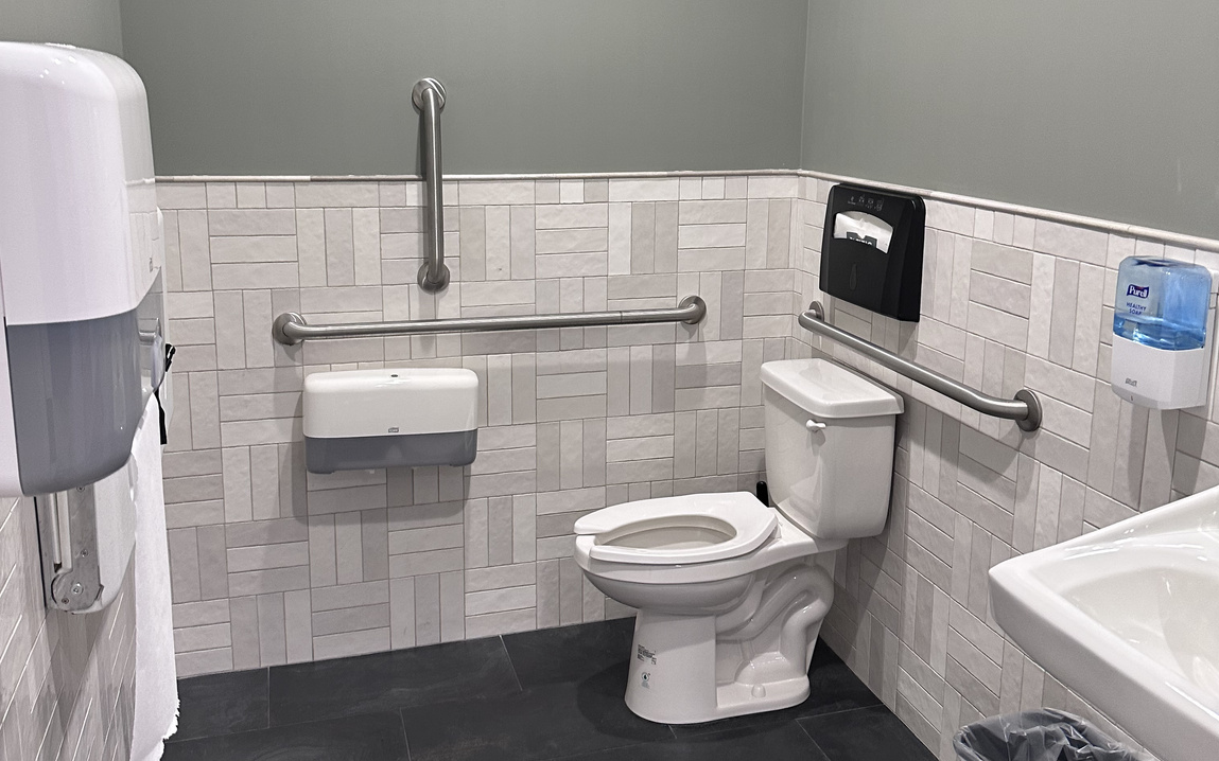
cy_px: 296
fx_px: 1129
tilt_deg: -7.9
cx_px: 610
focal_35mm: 34
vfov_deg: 37.1
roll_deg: -1.6
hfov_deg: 56.7
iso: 200
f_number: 1.78
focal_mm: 6.86
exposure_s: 1/60
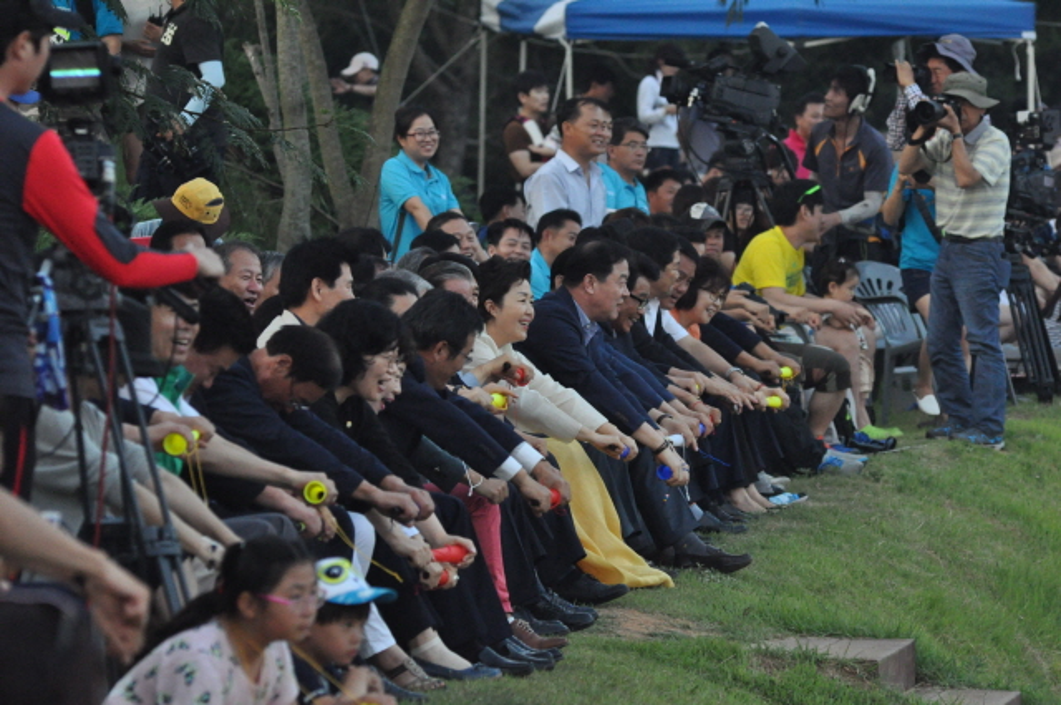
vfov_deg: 4.6
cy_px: 352
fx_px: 8830
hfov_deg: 6.9
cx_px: 530
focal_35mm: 300
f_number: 6.3
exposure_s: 1/800
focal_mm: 200
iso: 2500
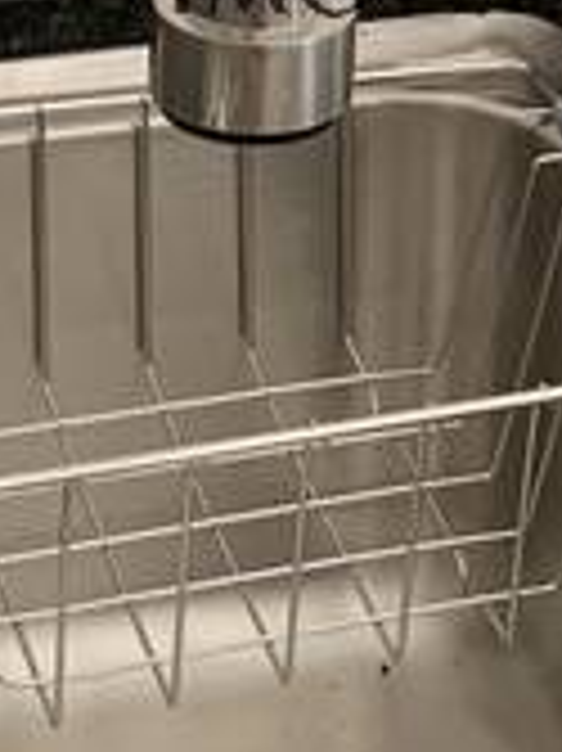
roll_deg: -3.8
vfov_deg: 11.4
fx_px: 3641
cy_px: -252
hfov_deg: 8.8
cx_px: 584
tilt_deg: -21.6
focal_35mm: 168
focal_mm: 4.25
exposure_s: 1/60
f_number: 1.8
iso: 100
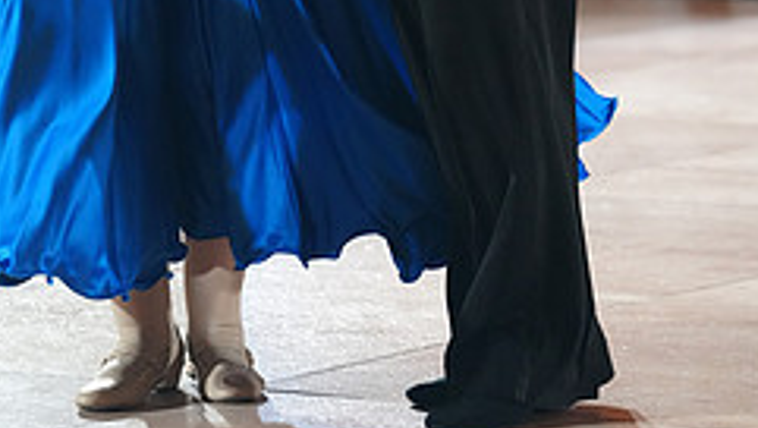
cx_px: 241
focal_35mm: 343
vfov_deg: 3.5
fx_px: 6899
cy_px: -302
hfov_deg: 6.3
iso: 3200
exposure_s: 1/400
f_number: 2.8
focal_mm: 136
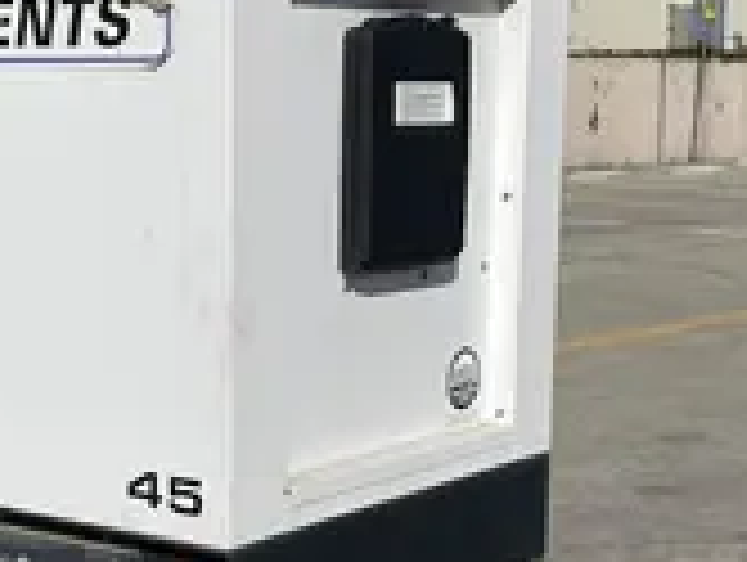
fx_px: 1859
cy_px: 474
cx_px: 225
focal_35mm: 86
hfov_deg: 22.6
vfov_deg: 17.0
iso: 50
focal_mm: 4.2
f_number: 1.6
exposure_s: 1/13333
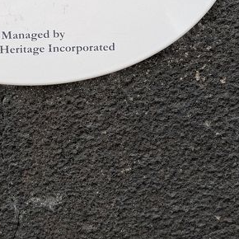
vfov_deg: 26.9
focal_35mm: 61
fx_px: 476
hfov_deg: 27.5
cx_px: 42
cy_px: 11
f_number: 1.89
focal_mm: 5.43
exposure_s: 1/100
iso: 297
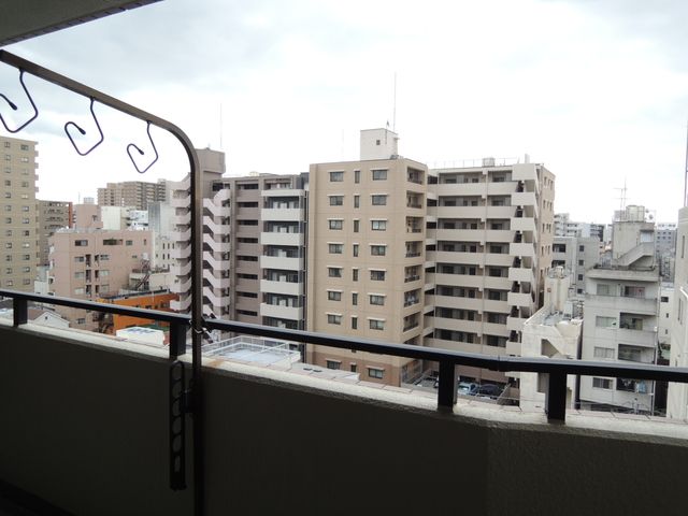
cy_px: 258
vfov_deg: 56.8
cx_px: 344
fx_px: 477
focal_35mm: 24
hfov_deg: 71.6
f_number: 2.2
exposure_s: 1/250
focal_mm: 4.3
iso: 100
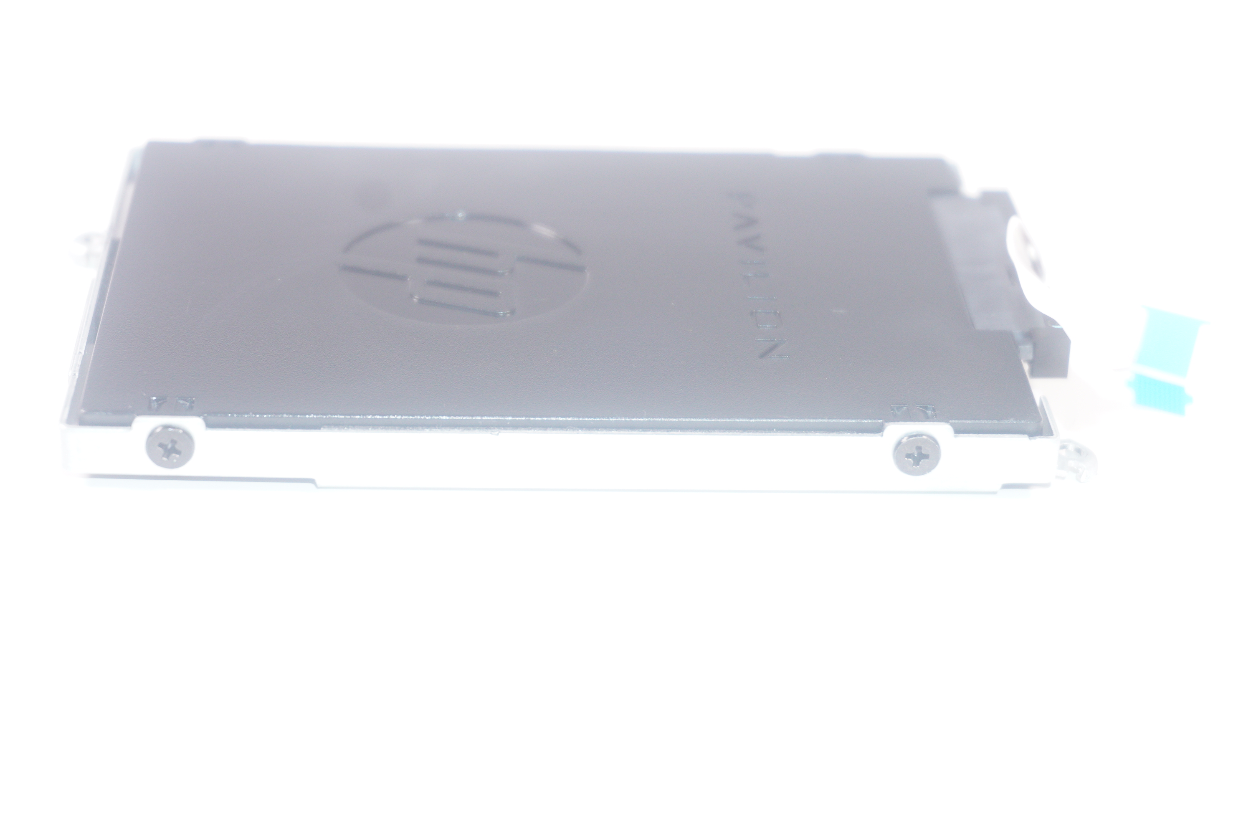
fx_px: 2614
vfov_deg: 18.1
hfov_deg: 27.0
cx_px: 628
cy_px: 418
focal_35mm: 75
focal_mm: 50
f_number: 5.6
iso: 640
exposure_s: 1/160
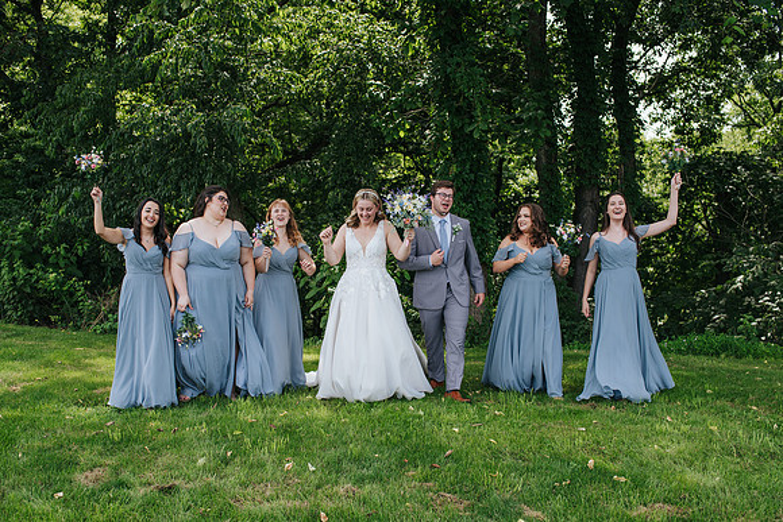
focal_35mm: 39
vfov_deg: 34.2
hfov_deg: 49.5
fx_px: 848
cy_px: 291
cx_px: 376
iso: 125
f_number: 3.2
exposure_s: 1/400
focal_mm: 35
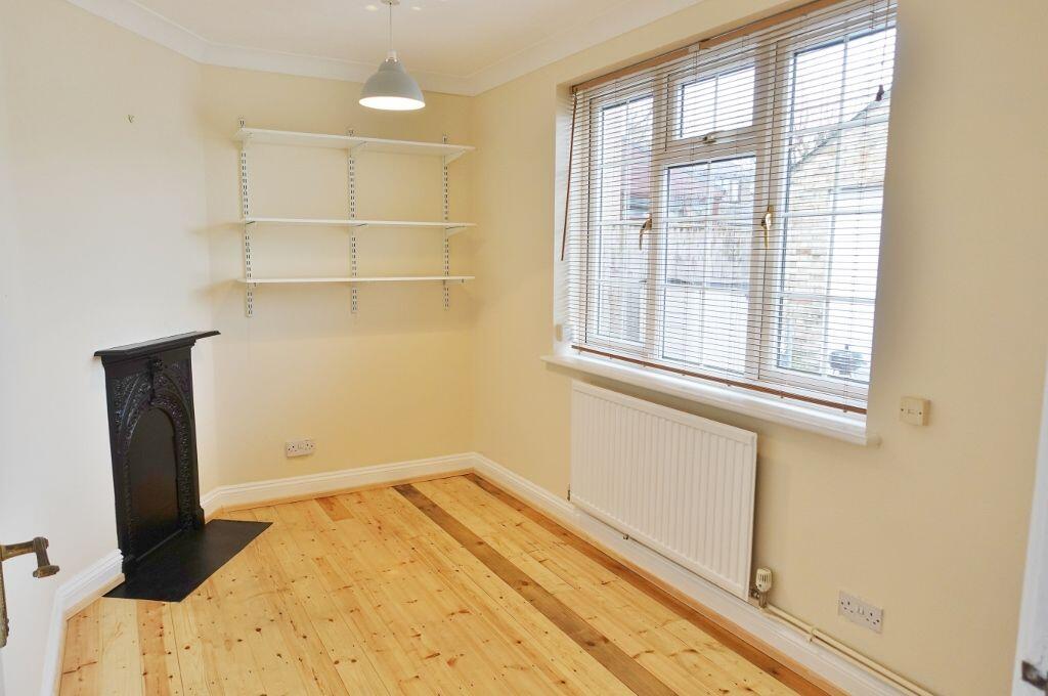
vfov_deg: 53.0
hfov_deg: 73.8
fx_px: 698
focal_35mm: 24
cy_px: 348
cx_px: 524
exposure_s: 1/40
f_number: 3.2
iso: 125
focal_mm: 8.8
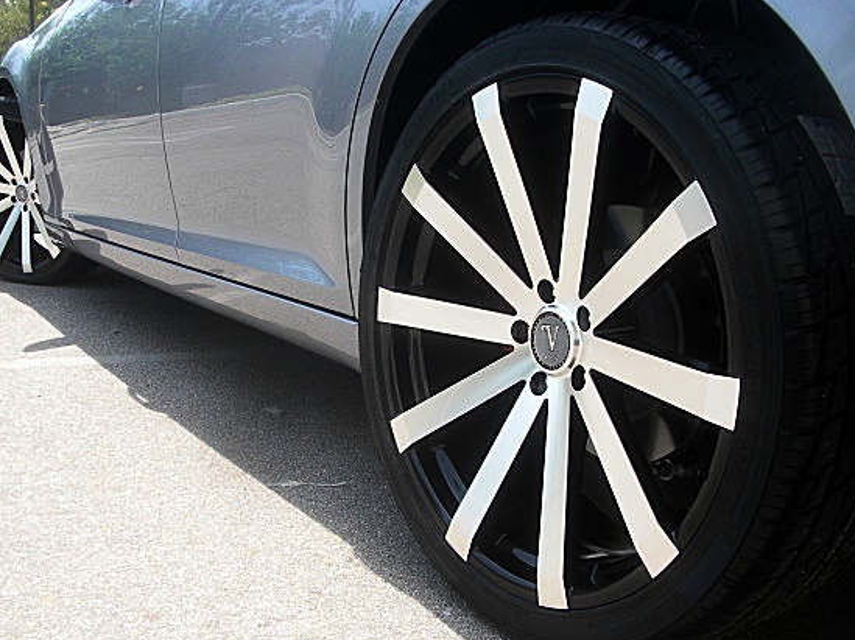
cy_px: 347
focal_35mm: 42
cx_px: 399
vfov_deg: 34.3
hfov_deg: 44.8
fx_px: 1037
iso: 50
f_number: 2.8
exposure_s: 1/320
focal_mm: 6.3
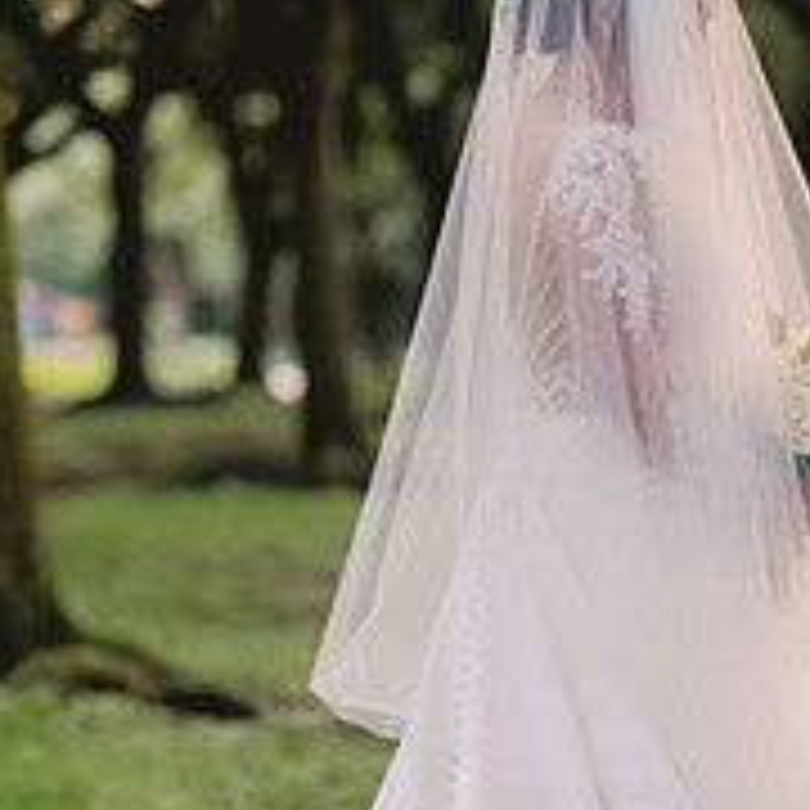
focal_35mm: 181
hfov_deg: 9.6
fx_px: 4792
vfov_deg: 9.6
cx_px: 626
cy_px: 648
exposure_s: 1/400
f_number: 2
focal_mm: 85
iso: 1250
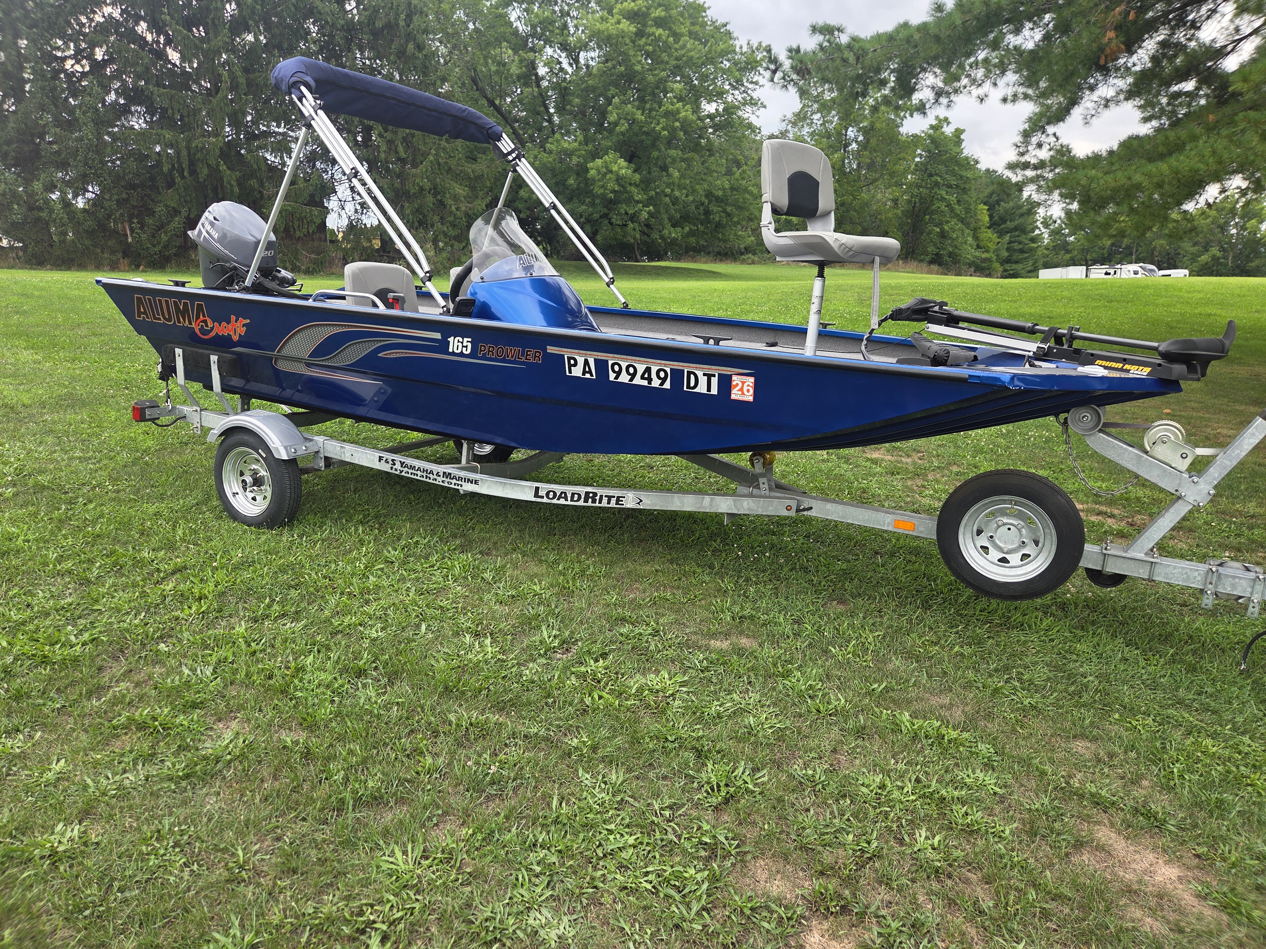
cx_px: 633
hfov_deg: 73.9
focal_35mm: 23
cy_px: 474
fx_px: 841
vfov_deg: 58.9
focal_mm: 5.4
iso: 32
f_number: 1.8
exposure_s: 1/180
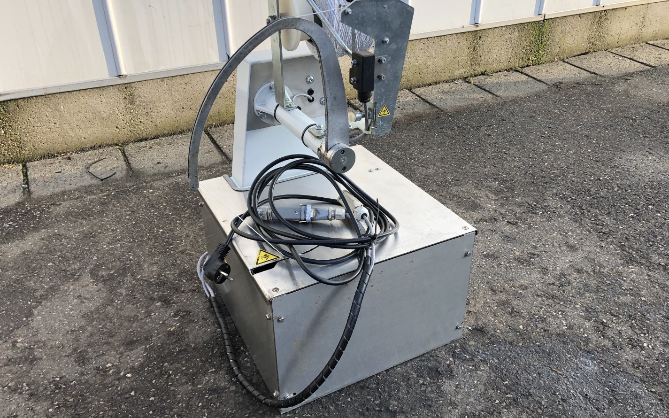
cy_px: 203
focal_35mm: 30
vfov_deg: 41.8
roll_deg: +1.7
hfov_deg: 62.9
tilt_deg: -30.8
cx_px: 335
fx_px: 547
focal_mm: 4
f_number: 1.8
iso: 20
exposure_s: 1/335
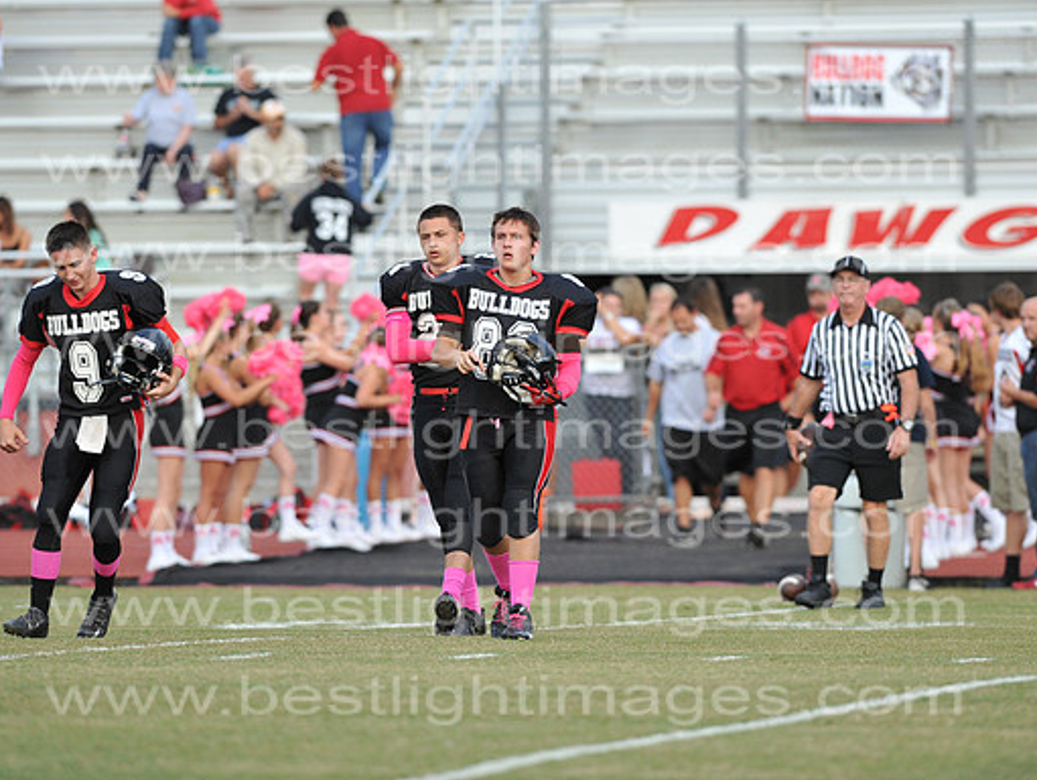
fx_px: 9803
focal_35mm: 327
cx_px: 505
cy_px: 390
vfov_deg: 4.6
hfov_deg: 6.1
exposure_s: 1/1600
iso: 1000
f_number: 4
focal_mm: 300
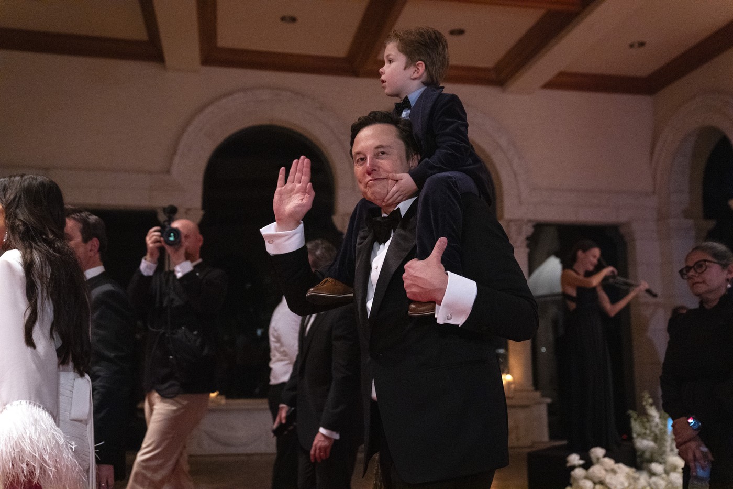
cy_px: 244
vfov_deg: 36.9
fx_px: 733
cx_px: 366
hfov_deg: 53.1
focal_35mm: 36
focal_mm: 36
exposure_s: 1/200
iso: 6400
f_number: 2.8
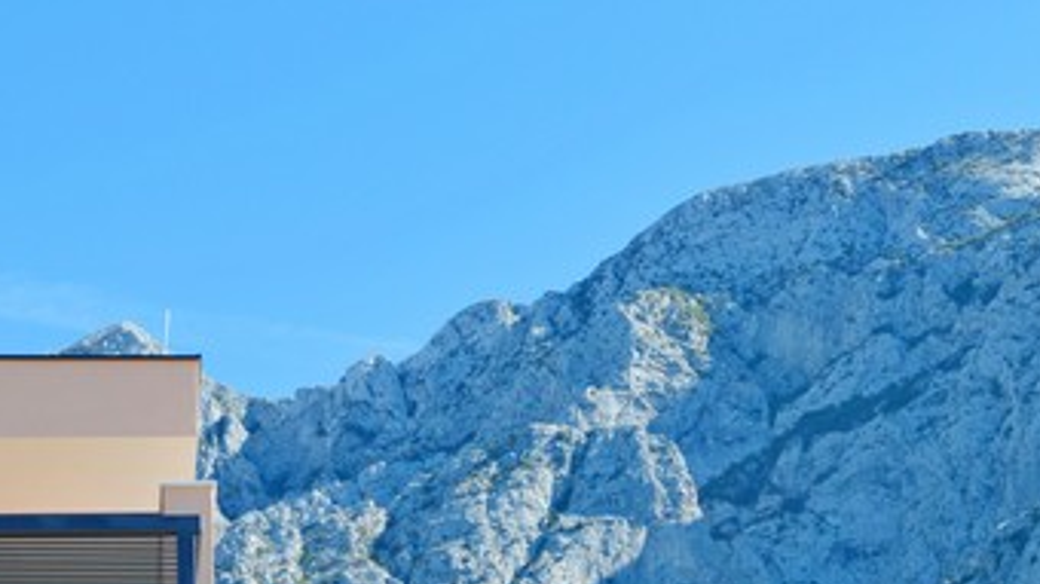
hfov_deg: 21.1
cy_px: 810
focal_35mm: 100
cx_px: 180
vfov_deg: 11.7
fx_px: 2757
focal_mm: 24
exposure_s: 1/200
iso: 100
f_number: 7.1
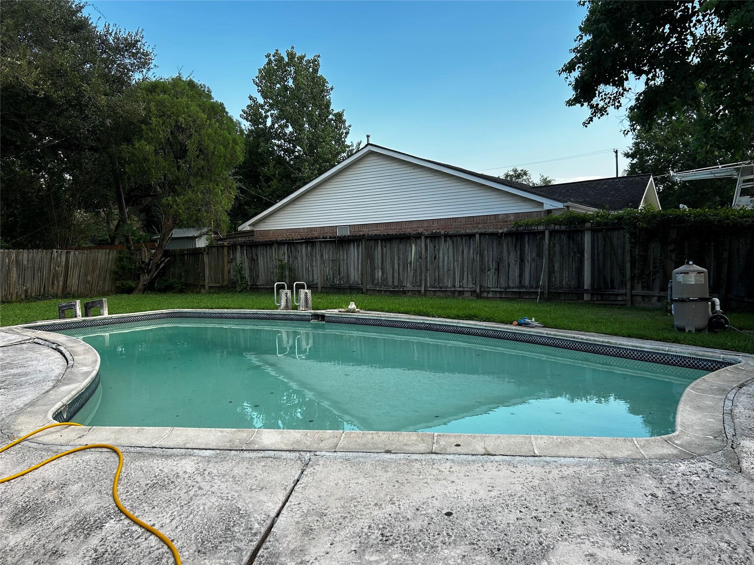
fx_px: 566
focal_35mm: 26
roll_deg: +2.8
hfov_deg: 67.3
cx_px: 377
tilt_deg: -3.5
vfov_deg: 53.1
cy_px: 282
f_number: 1.5
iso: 50
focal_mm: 5.7
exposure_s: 1/567
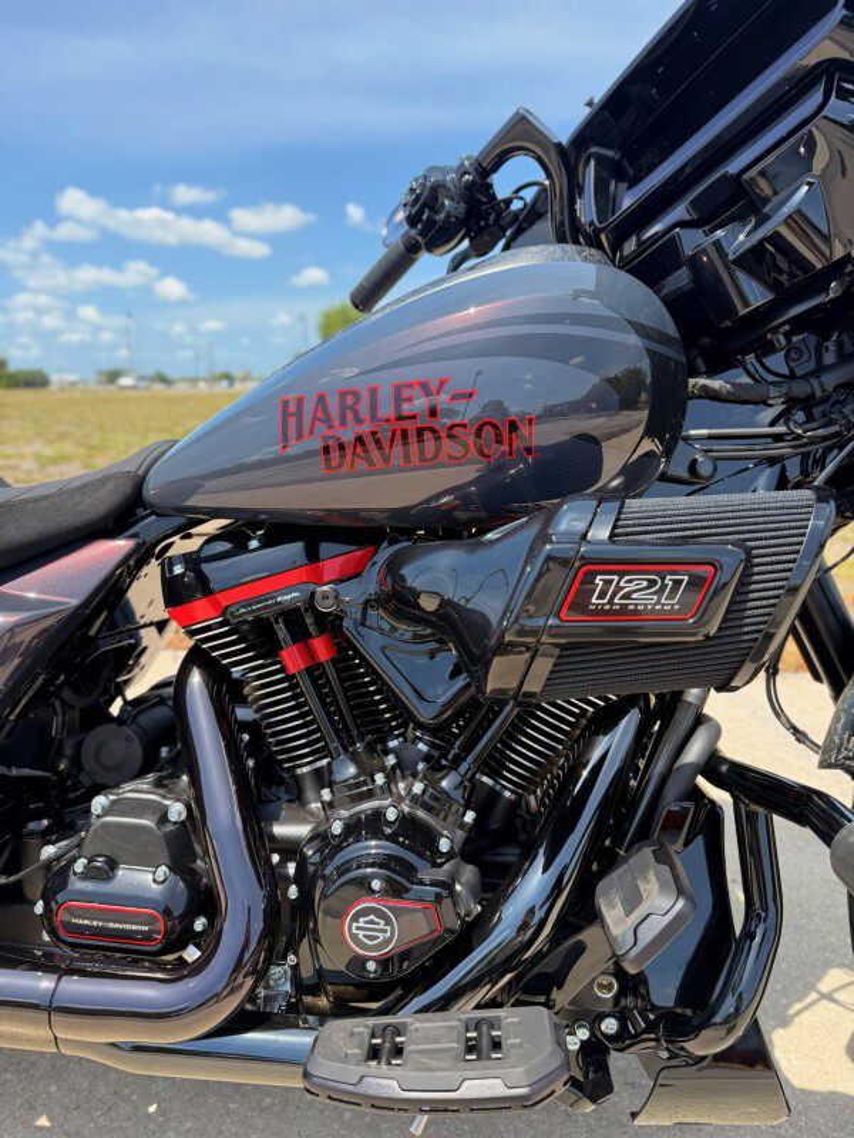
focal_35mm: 24
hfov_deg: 56.8
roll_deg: +1.5
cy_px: 569
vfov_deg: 71.6
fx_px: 789
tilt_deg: -13.0
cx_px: 427
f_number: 1.78
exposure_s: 1/1385
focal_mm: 6.76
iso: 100
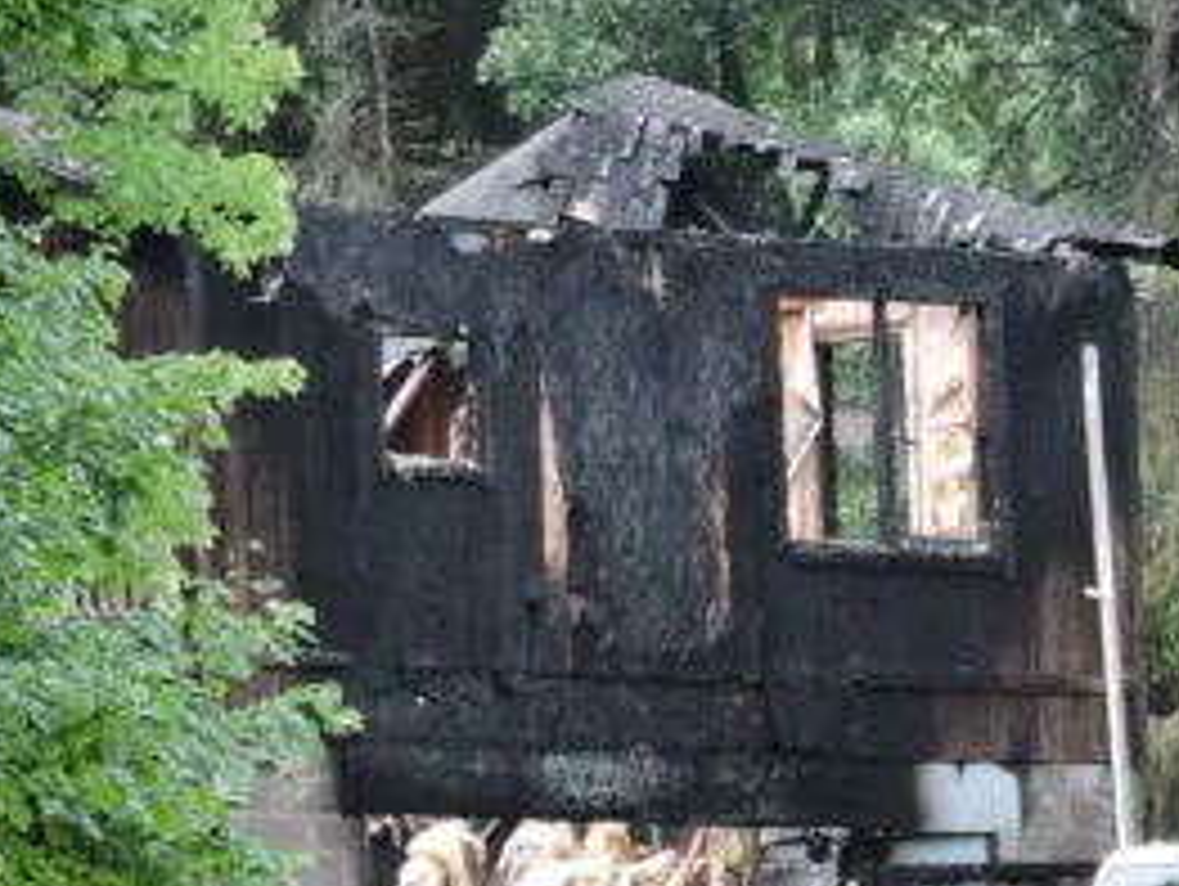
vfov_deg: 3.8
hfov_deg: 5.0
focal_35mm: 394
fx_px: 13432
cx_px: 1082
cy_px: 895
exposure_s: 1/125
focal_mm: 27.6
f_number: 4.4
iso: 200
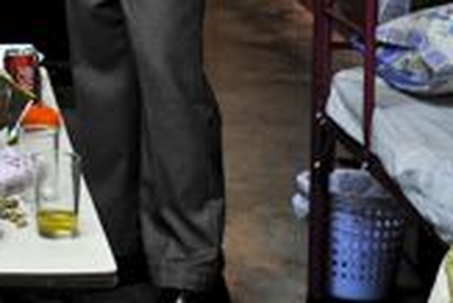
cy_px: -145
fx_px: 1877
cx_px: -220
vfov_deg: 9.0
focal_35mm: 149
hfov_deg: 13.0
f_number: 3.5
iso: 1600
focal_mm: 38
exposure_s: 1/100
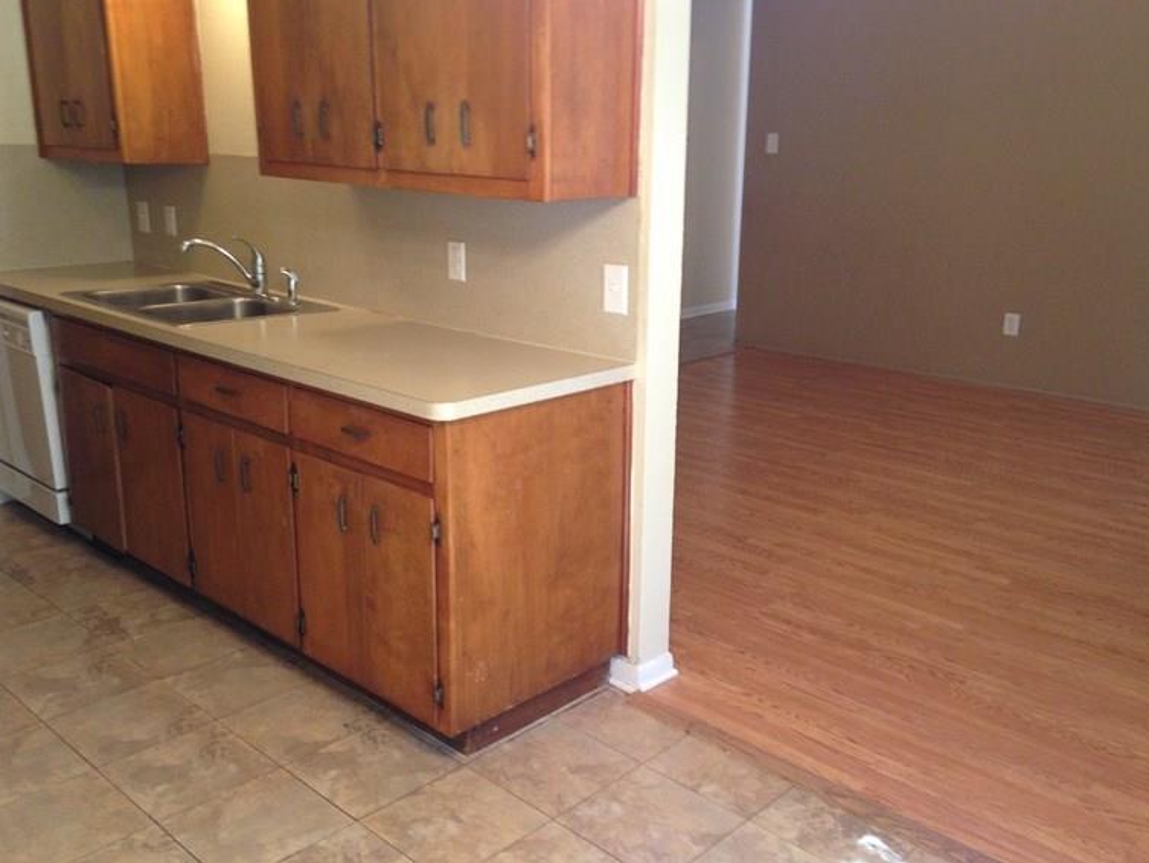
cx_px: 573
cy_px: 419
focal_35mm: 35
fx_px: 1162
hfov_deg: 52.6
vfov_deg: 40.7
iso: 125
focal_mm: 4.12
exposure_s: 1/20
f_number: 2.4
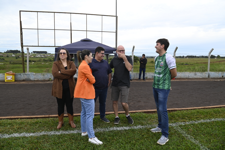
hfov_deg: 73.8
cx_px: 112
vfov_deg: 53.1
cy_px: 75
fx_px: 150
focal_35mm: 24
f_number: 6.3
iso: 200
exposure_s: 1/125
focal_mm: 24
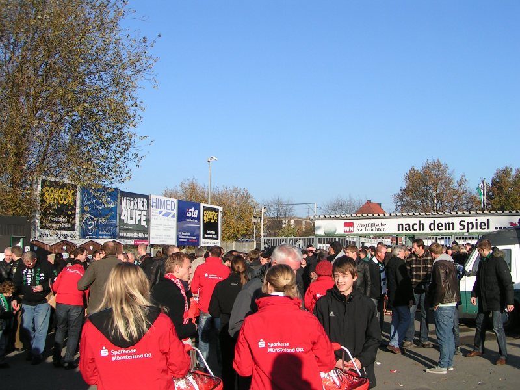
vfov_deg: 37.7
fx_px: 571
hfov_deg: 49.0
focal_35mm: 38
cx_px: 260
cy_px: 195
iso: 50
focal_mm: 5.8
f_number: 5.6
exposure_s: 1/320
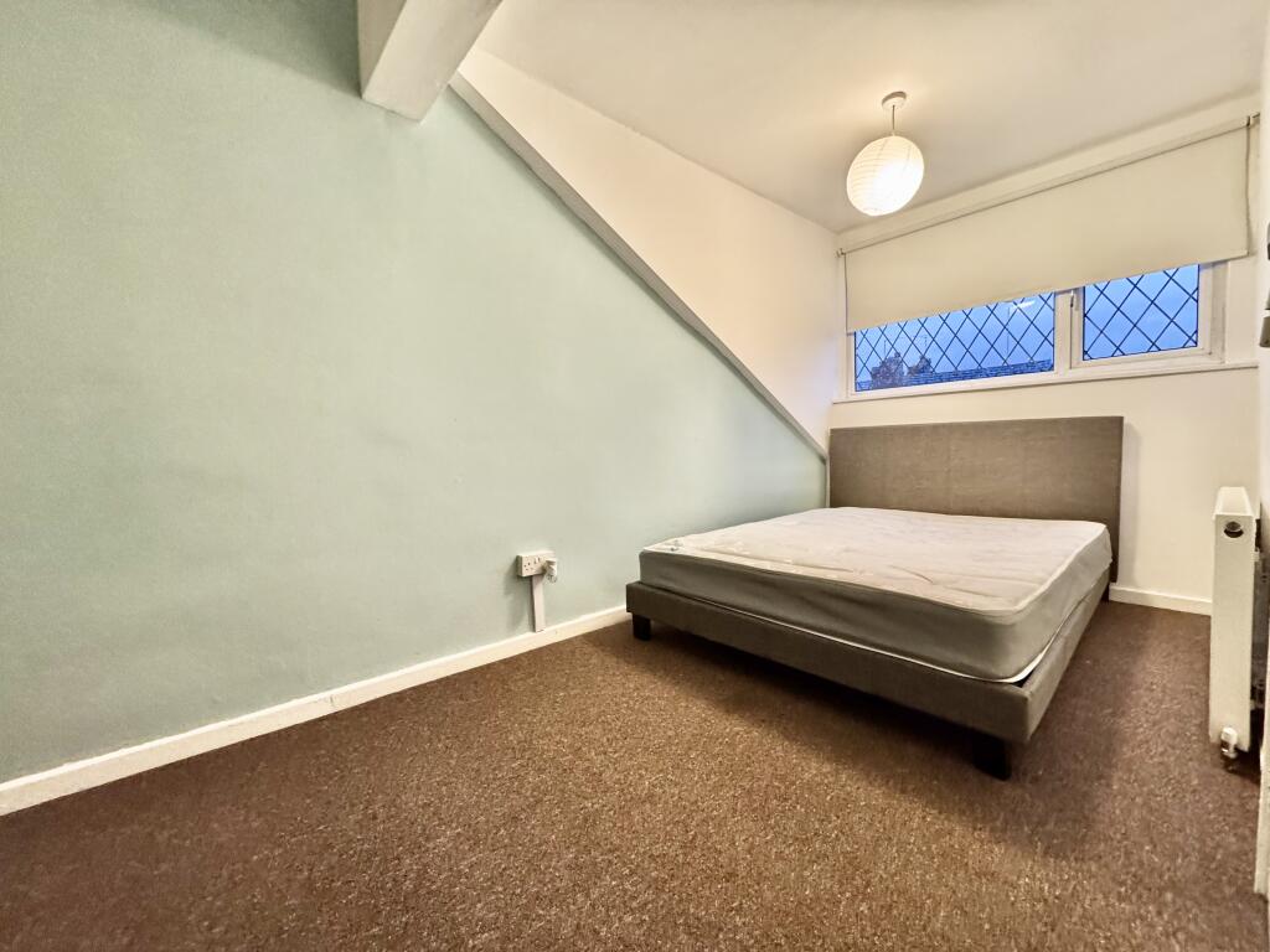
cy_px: 476
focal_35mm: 14
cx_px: 635
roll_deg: +1.3
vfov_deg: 85.7
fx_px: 514
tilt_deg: -3.9
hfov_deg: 102.1
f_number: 2.2
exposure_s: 1/100
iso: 320
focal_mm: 2.22
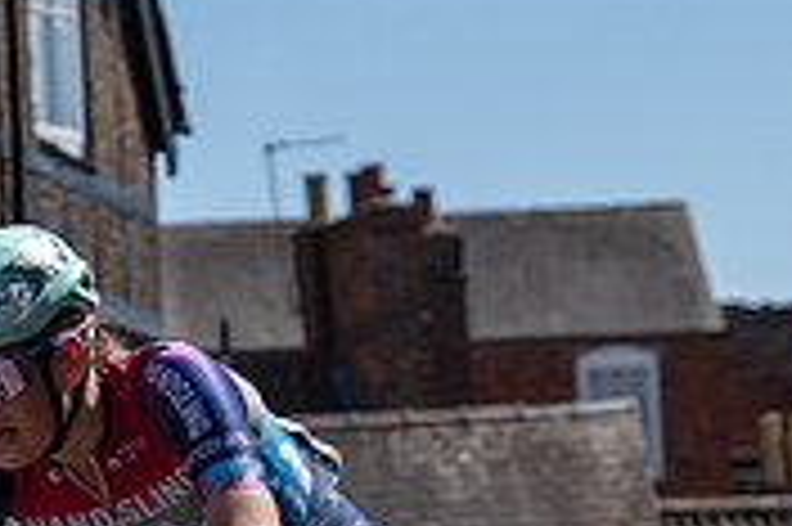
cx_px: 228
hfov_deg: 7.3
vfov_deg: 4.8
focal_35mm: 283
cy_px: 534
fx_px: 6220
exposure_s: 1/1600
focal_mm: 70
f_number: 4
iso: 100
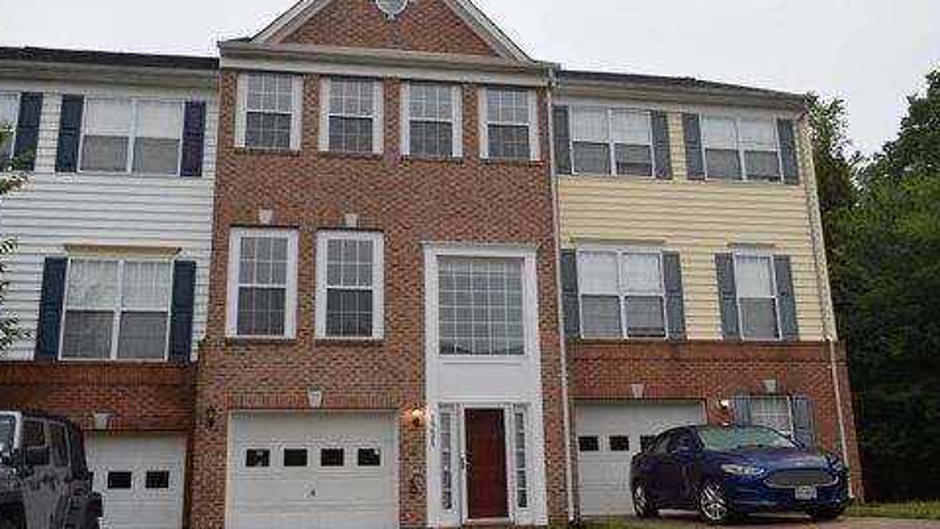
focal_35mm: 36
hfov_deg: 55.3
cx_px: 462
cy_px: 275
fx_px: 897
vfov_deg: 32.8
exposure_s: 1/160
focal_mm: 22
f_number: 6.3
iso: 400
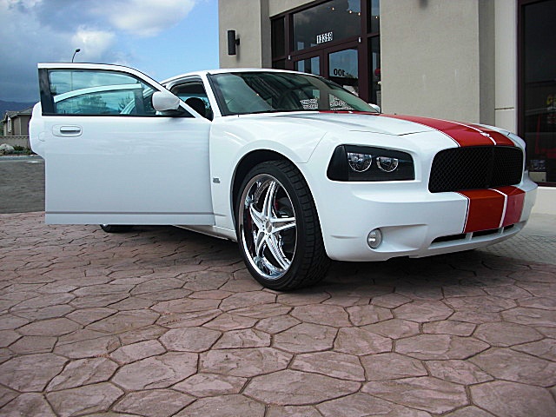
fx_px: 578
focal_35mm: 36
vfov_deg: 39.7
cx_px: 278
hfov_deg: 51.4
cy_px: 208
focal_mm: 6.3
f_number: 2.8
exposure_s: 1/800
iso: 50
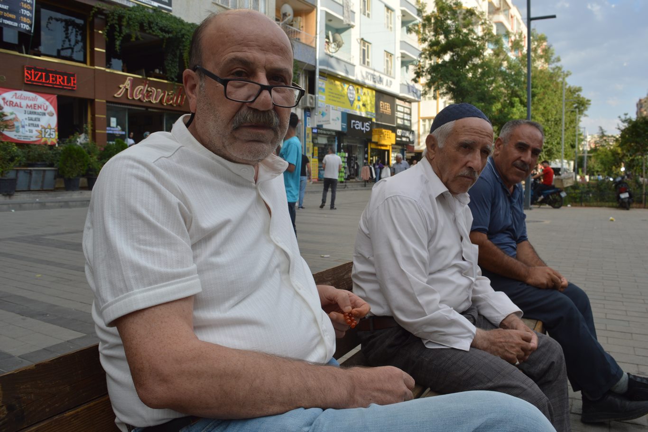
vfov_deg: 47.9
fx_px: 486
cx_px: 324
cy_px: 216
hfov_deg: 67.4
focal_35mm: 27
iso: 100
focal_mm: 18
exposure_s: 1/200
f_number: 7.1
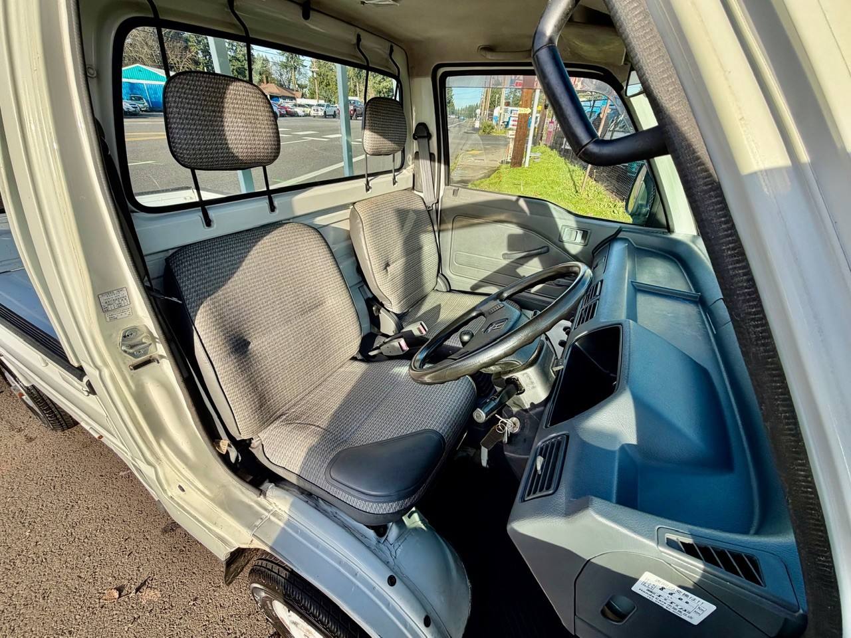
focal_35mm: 14
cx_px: 426
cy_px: 319
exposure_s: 1/502
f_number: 2.2
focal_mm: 2.22
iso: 50
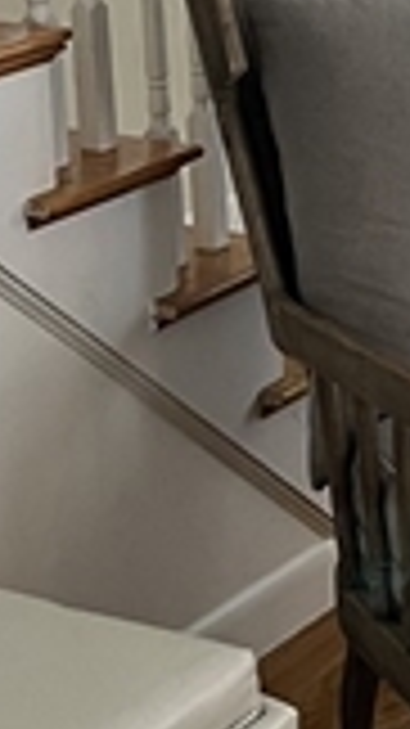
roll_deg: +0.8
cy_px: -45
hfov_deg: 8.9
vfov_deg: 15.6
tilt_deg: -10.9
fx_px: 2593
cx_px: 509
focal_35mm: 134
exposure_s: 1/60
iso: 200
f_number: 1.6
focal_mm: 5.1
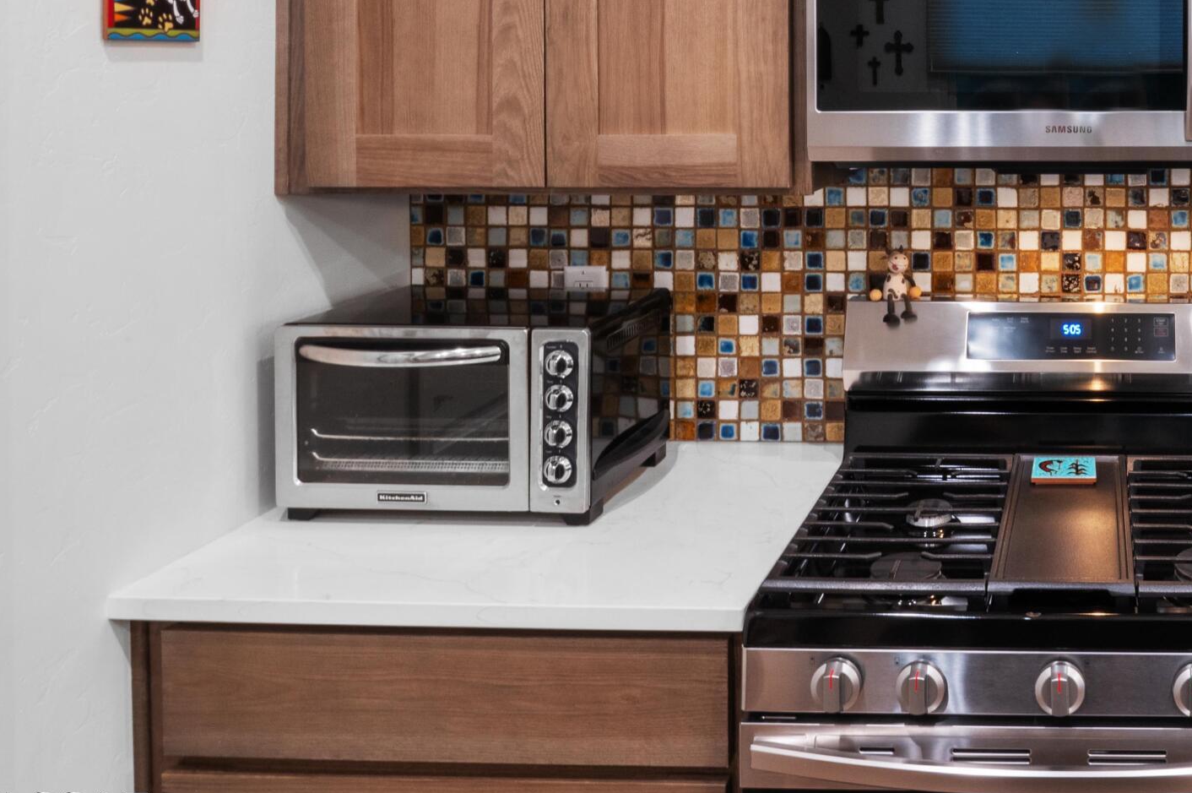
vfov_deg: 35.9
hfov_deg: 49.6
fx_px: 1125
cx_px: 1076
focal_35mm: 34
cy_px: 44
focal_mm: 16
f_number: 22
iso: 800
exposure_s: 1.3
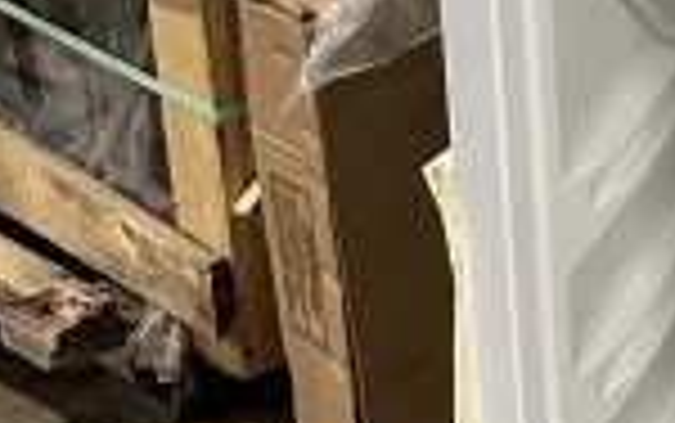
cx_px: 1350
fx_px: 2541
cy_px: -272
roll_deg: -4.4
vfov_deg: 9.2
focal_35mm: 138
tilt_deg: -16.7
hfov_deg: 13.1
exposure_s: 1/70
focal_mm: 6.86
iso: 250
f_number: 1.78
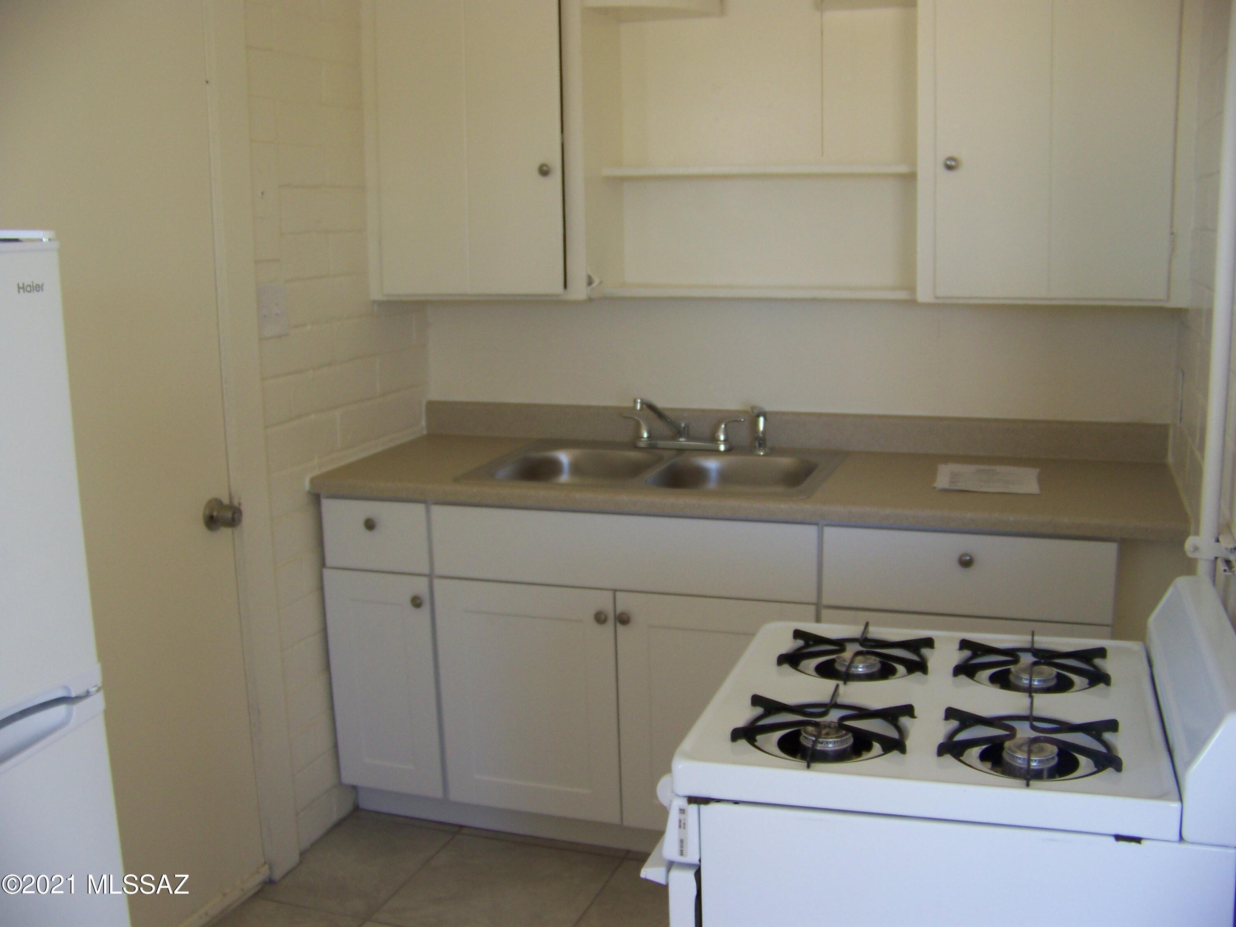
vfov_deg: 39.7
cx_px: 618
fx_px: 1285
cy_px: 464
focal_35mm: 36
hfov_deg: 51.4
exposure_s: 1/30
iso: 64
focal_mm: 5.85
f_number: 2.8
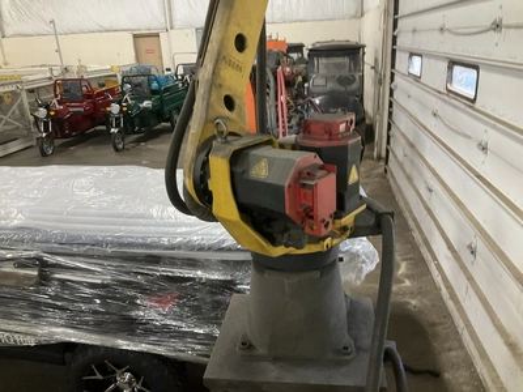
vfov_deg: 48.2
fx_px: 438
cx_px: 262
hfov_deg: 61.7
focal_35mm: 29
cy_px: 196
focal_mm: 3
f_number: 1.8
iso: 200
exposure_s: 1/60
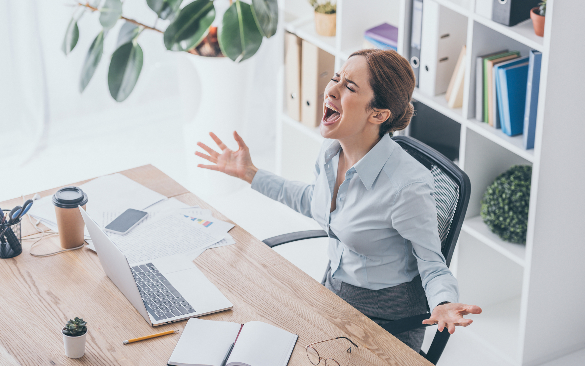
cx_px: 292
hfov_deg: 18.3
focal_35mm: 114
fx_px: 1818
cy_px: 176
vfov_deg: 11.5
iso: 80
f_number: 3.5
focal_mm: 110
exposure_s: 1/200
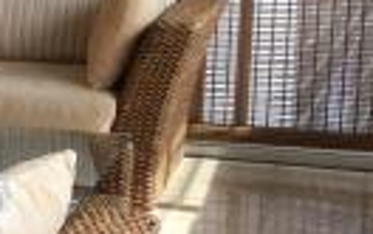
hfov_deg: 12.1
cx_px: -427
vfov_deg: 8.8
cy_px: 104
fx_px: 1517
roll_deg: +1.9
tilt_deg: -10.9
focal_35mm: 149
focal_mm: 4.15
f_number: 2.2
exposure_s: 1/120
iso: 25
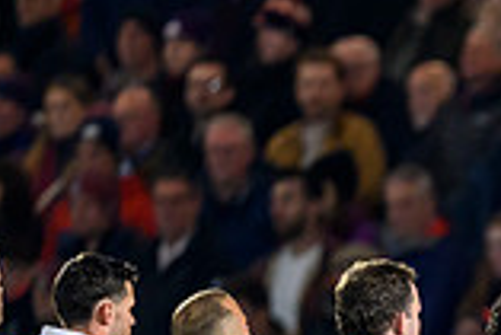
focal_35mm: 2066
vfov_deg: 0.7
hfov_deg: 1.0
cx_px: 814
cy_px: 512
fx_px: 28778
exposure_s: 1/640
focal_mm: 560
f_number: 4
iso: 4000
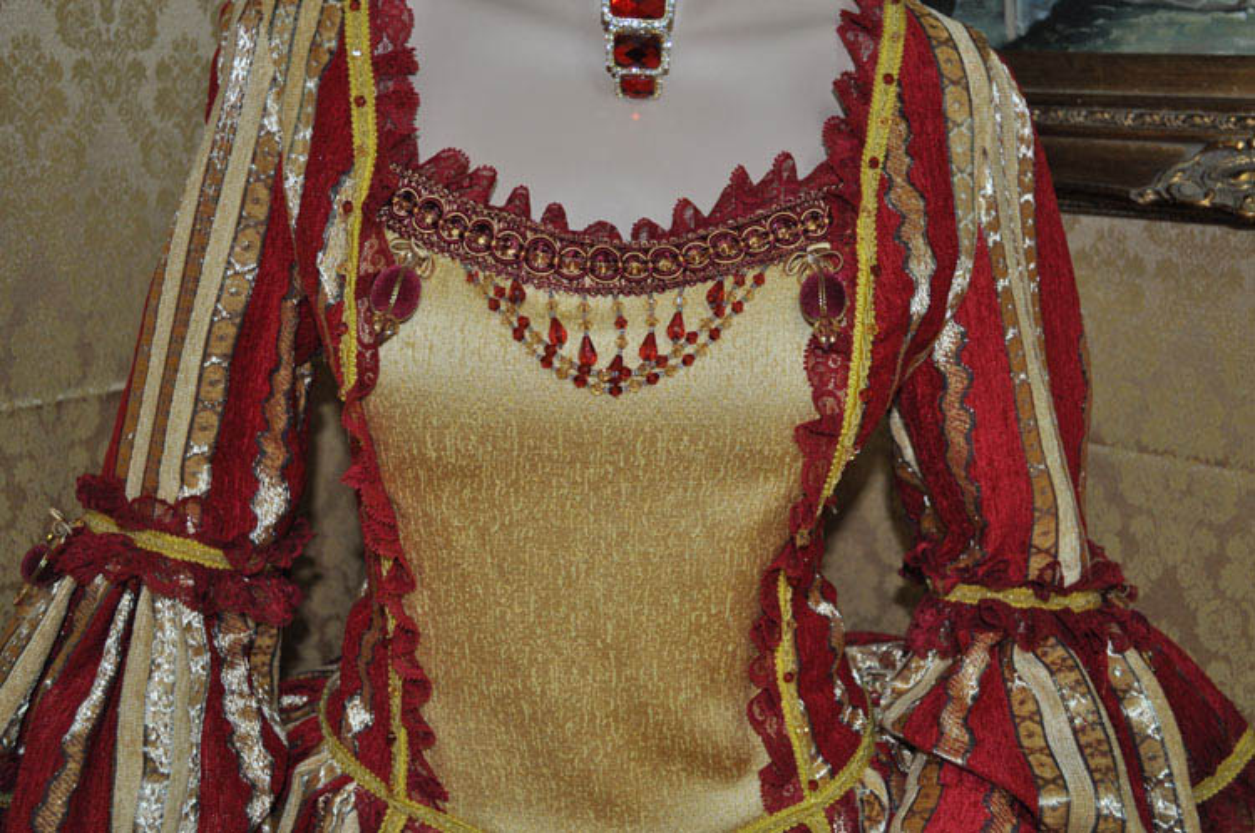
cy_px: 416
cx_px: 628
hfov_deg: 45.0
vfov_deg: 30.8
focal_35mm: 44
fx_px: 1514
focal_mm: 29
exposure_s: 1/60
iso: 720
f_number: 4.5
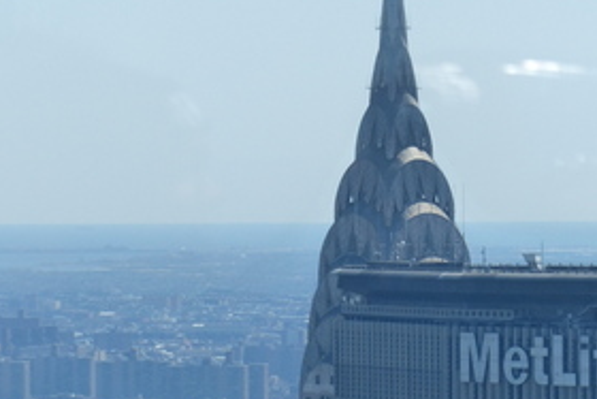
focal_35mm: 356
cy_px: 241
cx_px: 316
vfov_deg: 3.9
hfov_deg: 5.8
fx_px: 5906
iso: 160
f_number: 4
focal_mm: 43.3
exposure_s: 1/1300
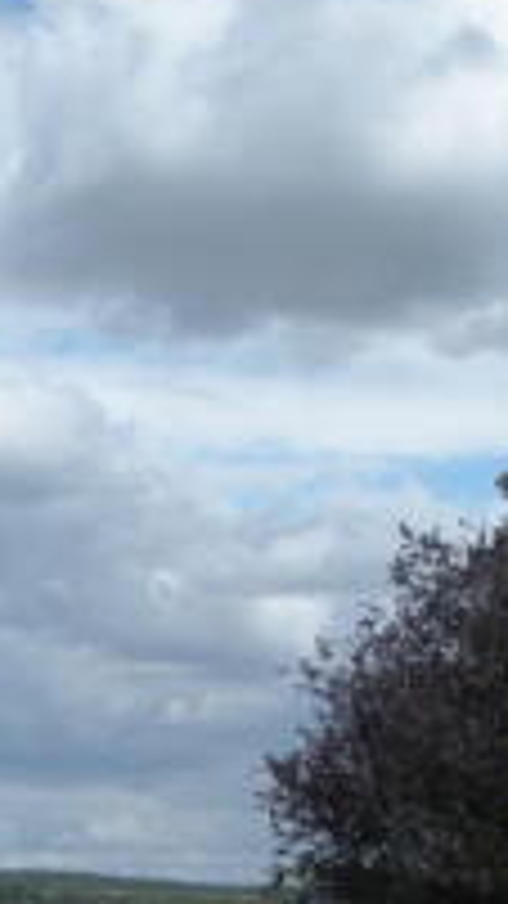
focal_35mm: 114
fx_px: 2731
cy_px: 699
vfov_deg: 18.6
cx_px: -209
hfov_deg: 10.3
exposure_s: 1/737
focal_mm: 6.3
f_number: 3.5
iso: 64
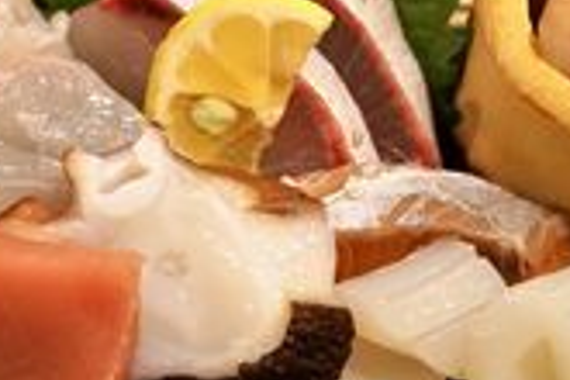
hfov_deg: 18.7
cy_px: 47
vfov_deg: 12.5
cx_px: 252
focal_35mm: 109
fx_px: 1726
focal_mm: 30
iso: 2000
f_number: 3.5
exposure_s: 1/60
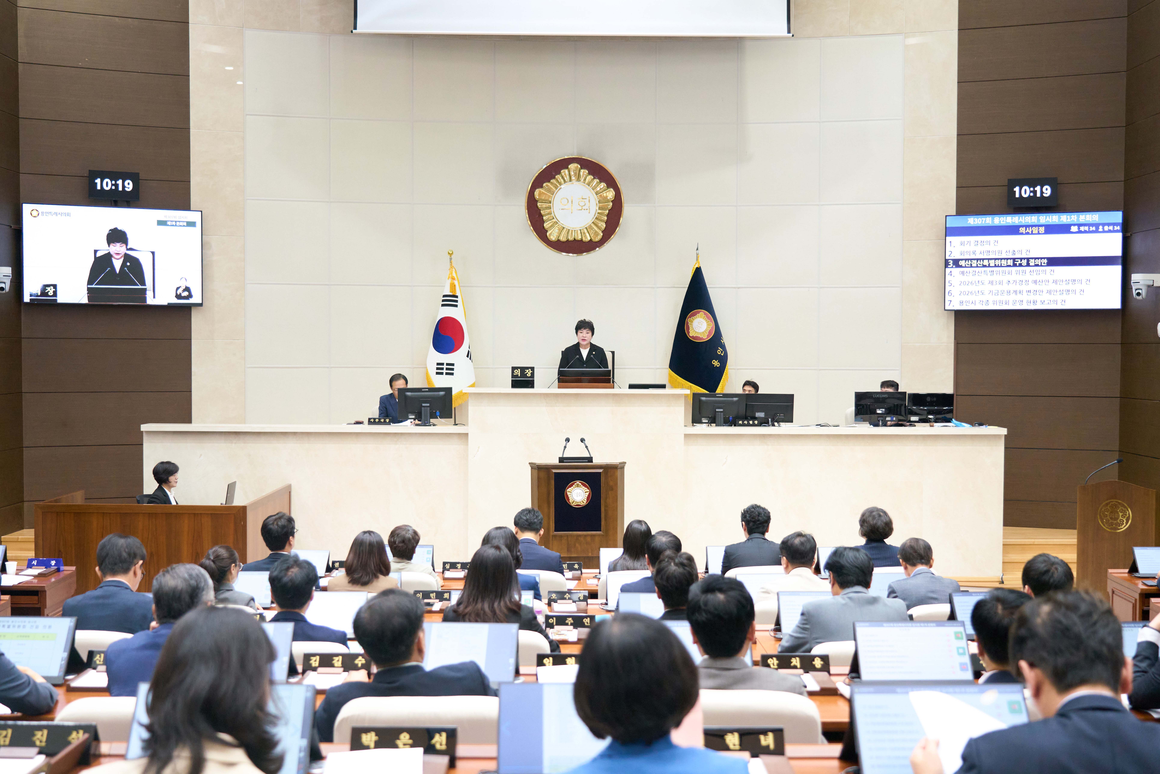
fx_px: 1257
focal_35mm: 39
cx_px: 580
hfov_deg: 49.5
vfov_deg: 34.2
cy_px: 387
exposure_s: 1/250
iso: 5000
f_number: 4
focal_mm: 39
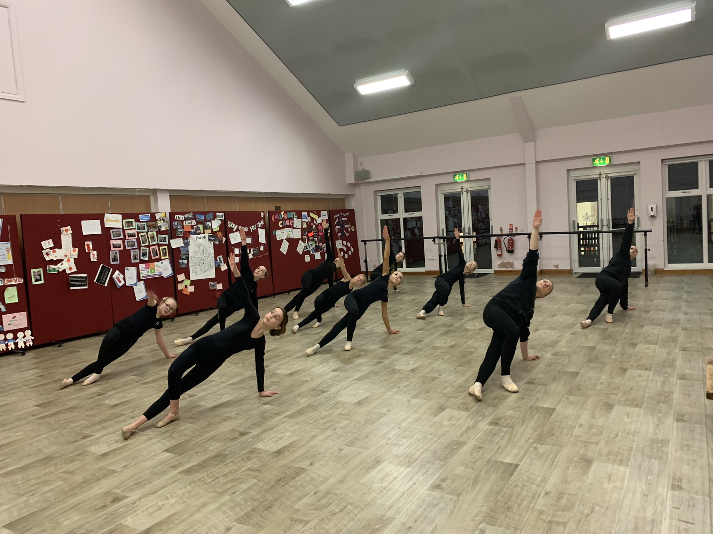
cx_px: 356
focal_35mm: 26
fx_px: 536
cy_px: 267
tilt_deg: -3.3
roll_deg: +2.0
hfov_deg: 67.3
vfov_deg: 53.1
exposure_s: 1/60
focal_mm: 4.25
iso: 320
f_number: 1.8
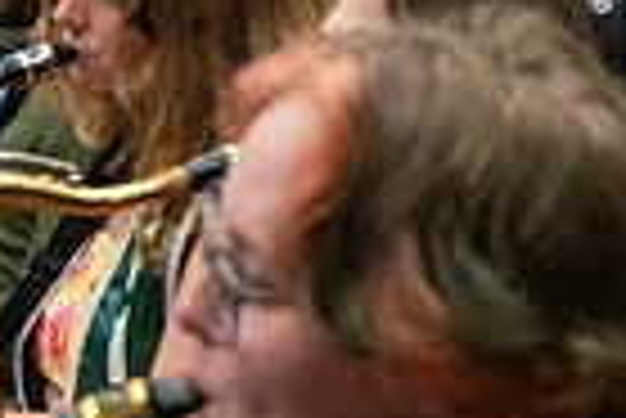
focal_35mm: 138
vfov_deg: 9.6
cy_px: -263
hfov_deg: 13.3
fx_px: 2402
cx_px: 1148
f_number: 4
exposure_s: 1/500
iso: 10000
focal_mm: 33
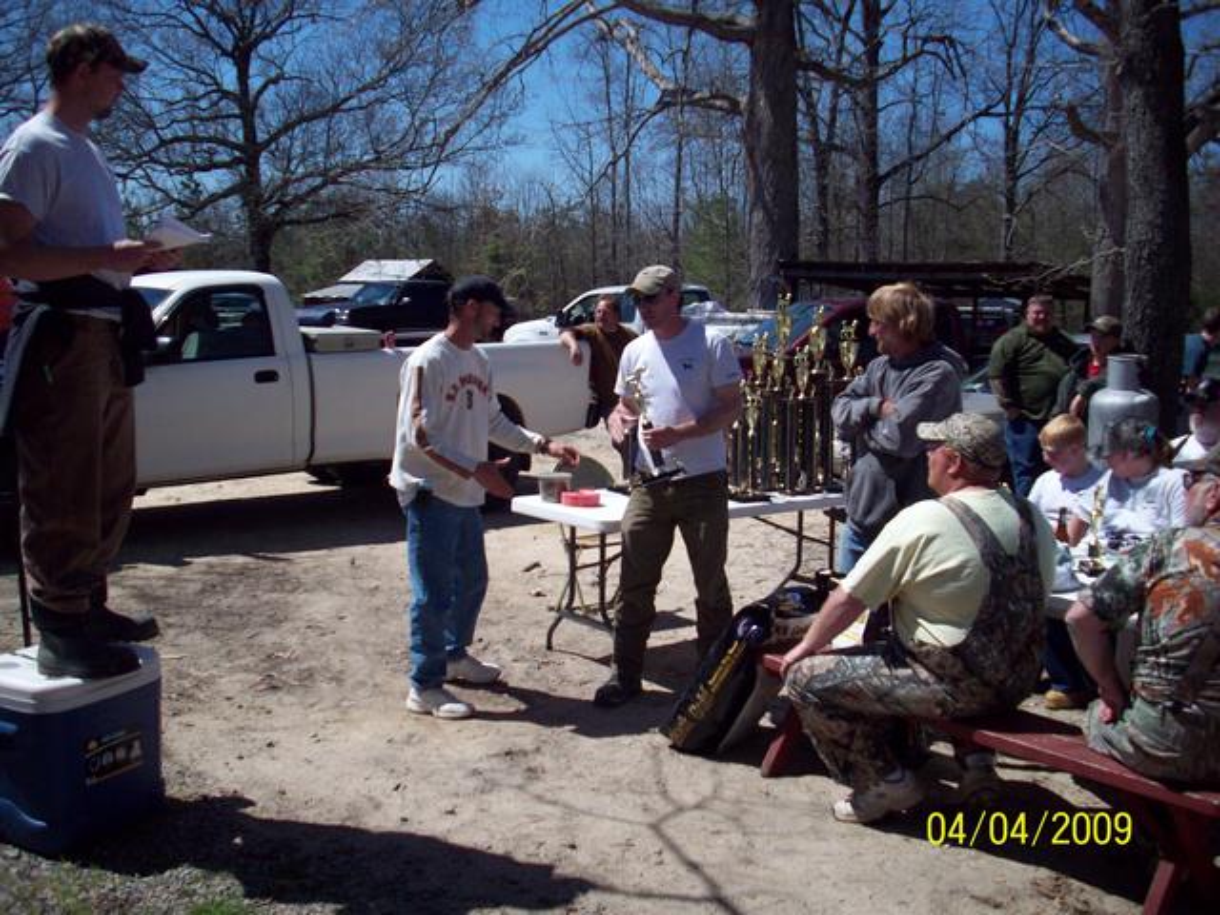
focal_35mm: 37
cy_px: 458
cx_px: 610
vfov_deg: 38.7
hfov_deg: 50.1
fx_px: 1304
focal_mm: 6.2
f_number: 5.6
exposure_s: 1/505
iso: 80
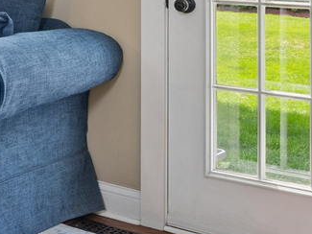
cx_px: -263
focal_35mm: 93
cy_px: -54
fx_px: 842
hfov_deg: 17.0
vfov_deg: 15.2
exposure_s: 1/13
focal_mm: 13
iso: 250
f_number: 8
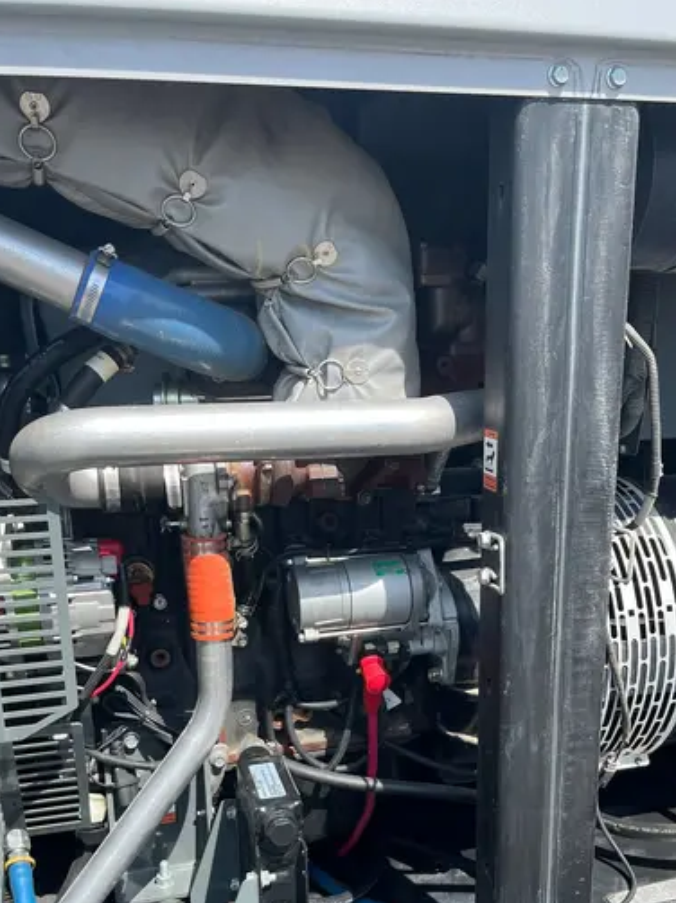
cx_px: 383
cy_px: 623
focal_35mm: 38
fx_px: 990
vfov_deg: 47.9
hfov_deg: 37.6
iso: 50
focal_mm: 5.1
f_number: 1.6
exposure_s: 1/1106
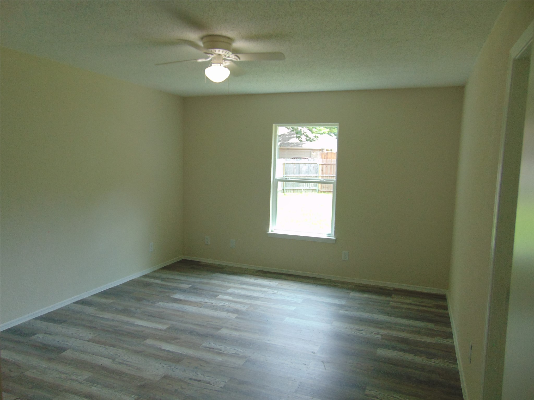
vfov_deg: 54.9
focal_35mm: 25
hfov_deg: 69.4
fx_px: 386
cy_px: 200
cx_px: 267
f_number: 3
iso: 80
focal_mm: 4.5
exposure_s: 1/50
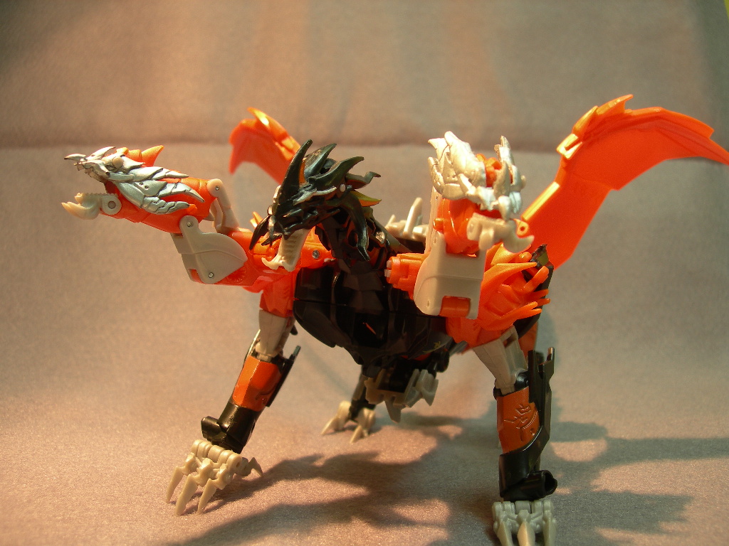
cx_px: 364
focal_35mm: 38
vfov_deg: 37.7
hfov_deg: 49.0
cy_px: 273
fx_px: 800
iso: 50
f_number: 2.8
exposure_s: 1/13.3
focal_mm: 7.8
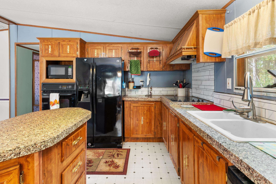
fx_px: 146
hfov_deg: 86.9
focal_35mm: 19
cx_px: 136
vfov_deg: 64.3
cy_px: 79
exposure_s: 2.5
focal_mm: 10
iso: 200
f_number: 9
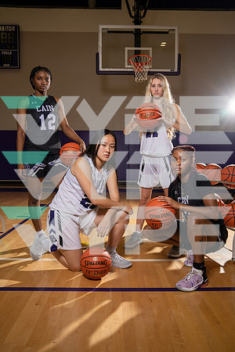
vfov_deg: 65.5
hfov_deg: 46.4
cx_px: 118
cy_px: 176
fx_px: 274
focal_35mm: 28
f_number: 8
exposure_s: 1/200
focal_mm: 28
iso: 320
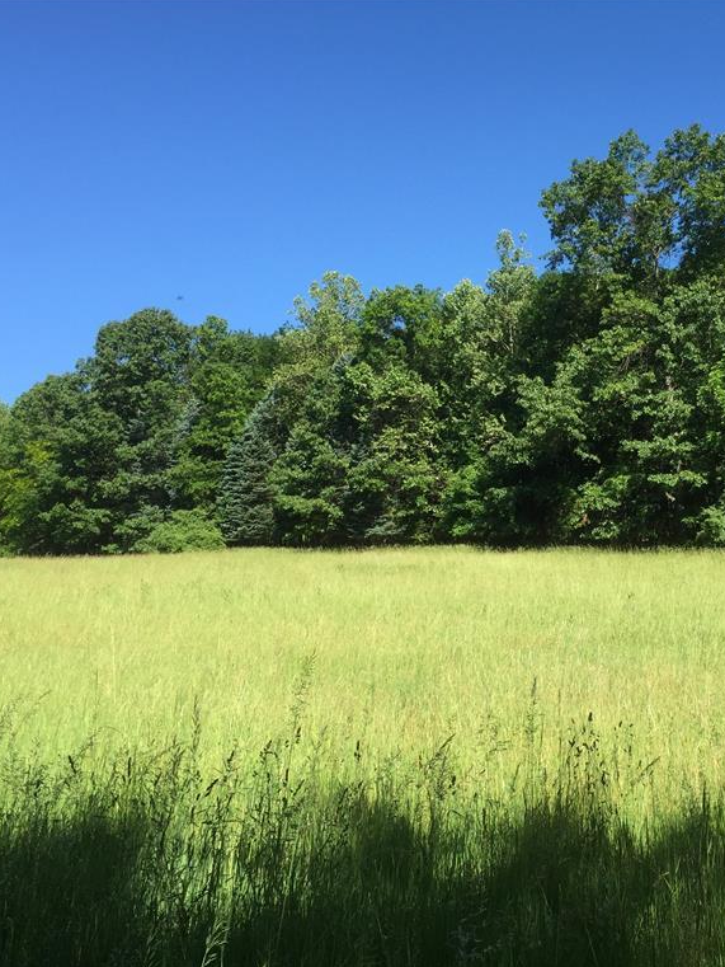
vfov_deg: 47.9
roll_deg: -0.6
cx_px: 517
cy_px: 482
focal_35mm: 39
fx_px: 1089
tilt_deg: +9.5
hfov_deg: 36.2
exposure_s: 1/898
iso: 32
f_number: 2.2
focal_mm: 4.15
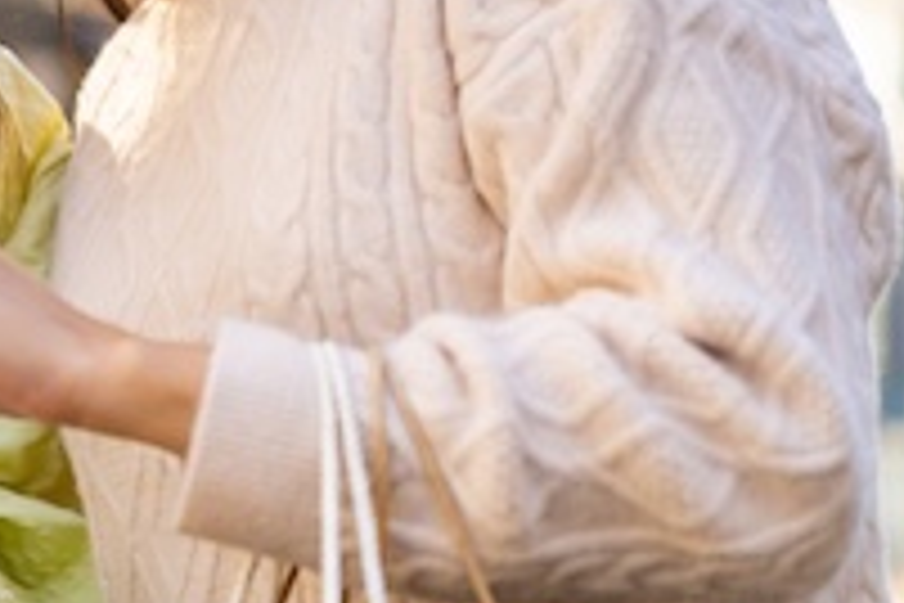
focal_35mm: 179
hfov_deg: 10.9
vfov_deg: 7.7
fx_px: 4495
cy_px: 140
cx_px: -603
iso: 100
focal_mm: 40
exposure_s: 1/800
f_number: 1.4
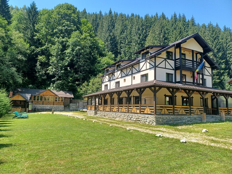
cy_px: 87
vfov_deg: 54.9
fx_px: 168
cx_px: 116
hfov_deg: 69.4
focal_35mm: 25
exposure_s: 1/215
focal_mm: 4.6
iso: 32
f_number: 1.8
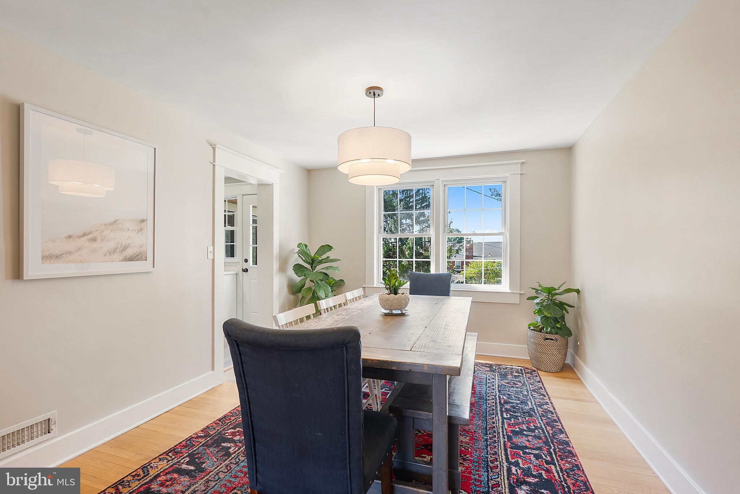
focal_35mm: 16
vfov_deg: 73.8
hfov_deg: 96.7
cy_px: 247
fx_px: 329
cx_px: 370
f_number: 8
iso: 200
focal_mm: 16
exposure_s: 1/5
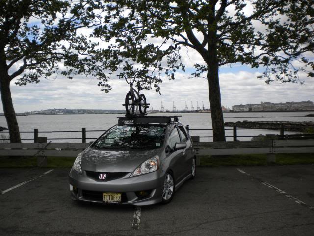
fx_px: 317
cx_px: 157
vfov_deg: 40.7
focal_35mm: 35
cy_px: 118
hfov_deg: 52.6
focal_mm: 6.3
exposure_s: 1/758
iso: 80
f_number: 4.6
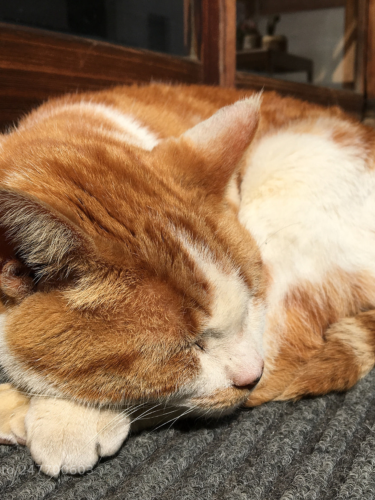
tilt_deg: -11.7
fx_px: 564
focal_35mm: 39
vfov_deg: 47.9
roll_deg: +0.5
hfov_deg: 36.8
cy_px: 251
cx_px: 210
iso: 25
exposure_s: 1/2331
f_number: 2.2
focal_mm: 4.15
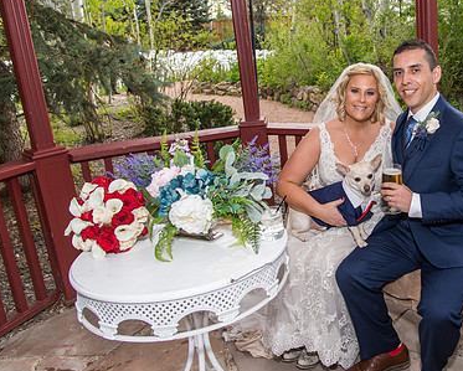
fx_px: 480
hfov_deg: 49.2
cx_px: 354
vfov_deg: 42.0
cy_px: 143
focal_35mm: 35
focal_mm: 24
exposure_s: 1/250
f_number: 5
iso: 400
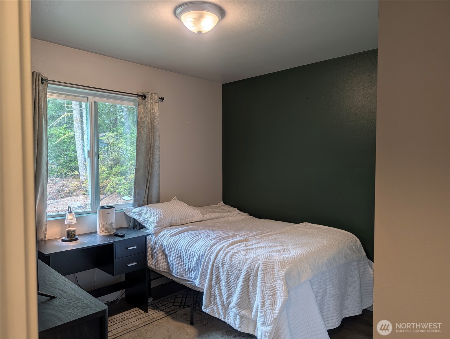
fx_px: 312
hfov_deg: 71.5
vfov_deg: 56.9
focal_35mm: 24
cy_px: 170
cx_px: 225
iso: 15
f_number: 1.68
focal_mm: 6.9
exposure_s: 1/115
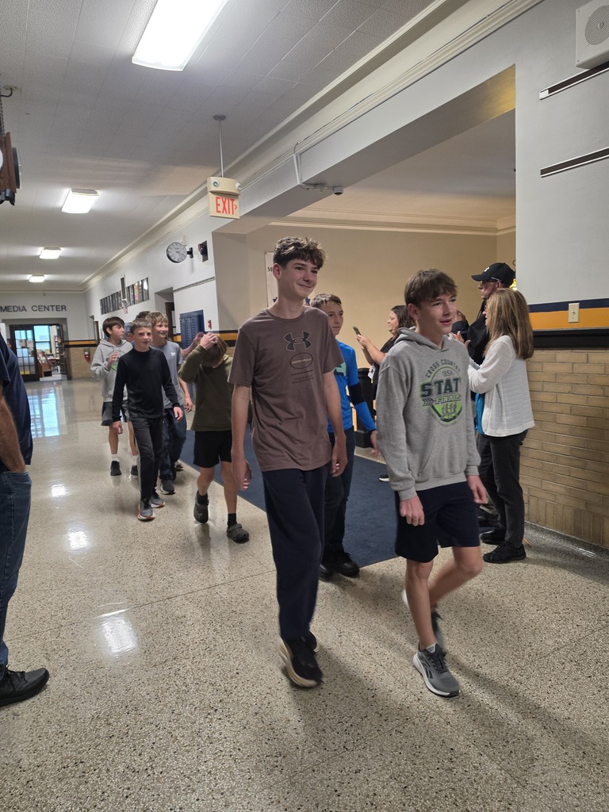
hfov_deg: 58.9
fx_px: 540
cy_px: 406
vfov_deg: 73.9
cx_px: 304
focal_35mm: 23
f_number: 1.4
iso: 160
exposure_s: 1/120
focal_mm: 6.5
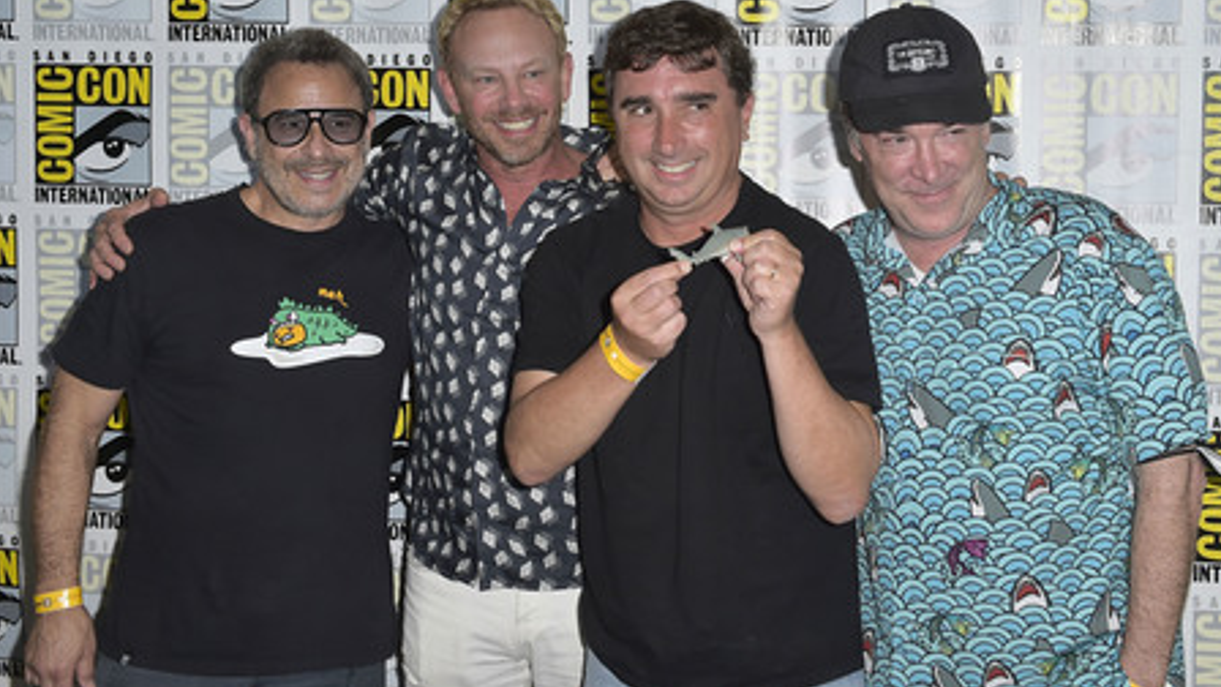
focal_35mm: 40
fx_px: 1295
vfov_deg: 29.7
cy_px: 330
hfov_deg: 50.5
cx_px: 610
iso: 250
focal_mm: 38
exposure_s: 1/250
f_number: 6.3
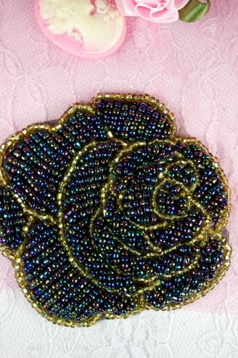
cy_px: 181
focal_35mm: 38
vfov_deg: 50.7
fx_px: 377
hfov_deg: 35.0
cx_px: 111
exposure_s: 1/125
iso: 80
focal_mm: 6.5
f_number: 4.1
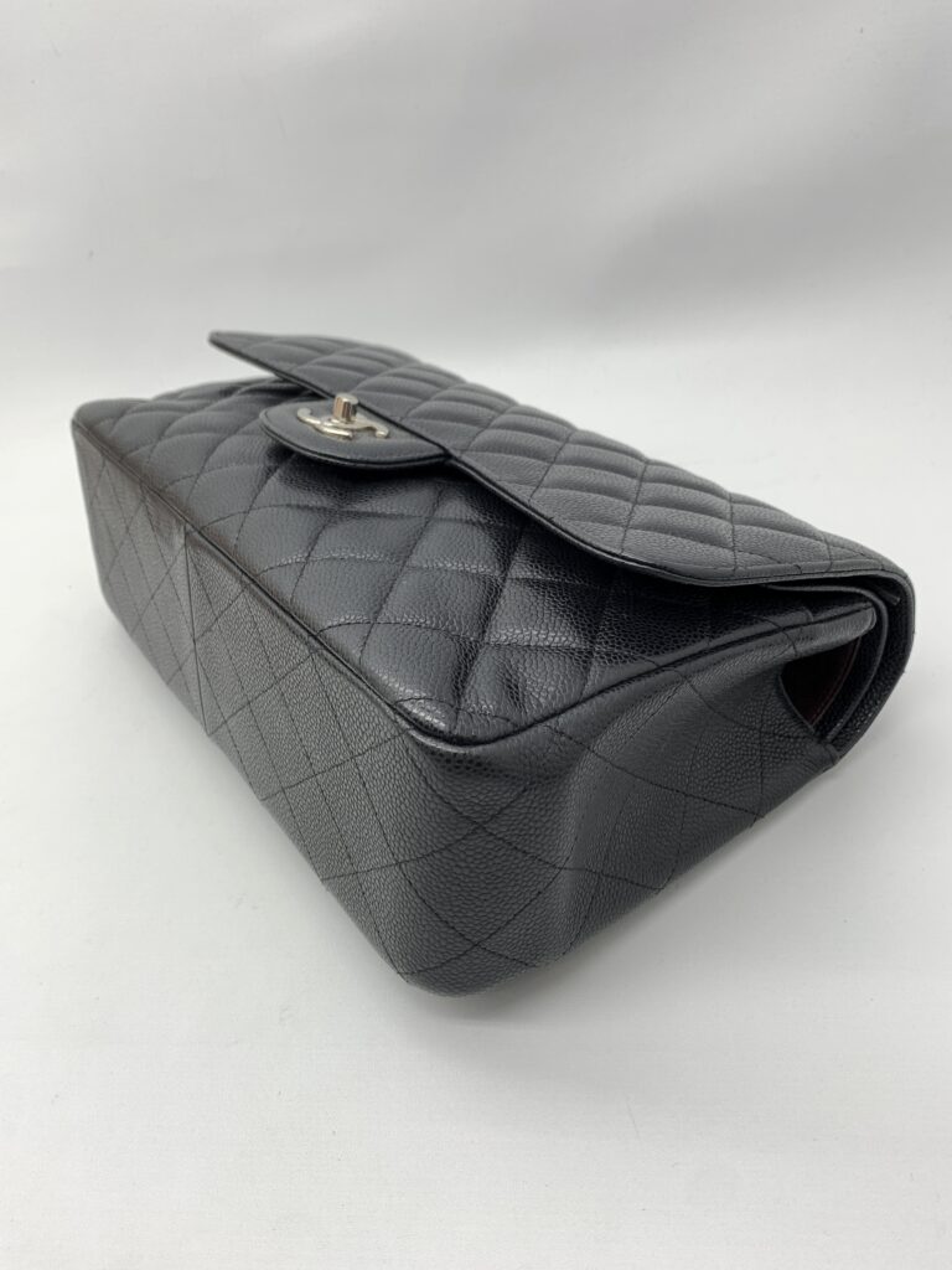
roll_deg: +8.8
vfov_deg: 67.3
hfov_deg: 53.1
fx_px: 953
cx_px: 476
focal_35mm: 26
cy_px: 635
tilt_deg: -33.8
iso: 50
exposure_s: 1/100
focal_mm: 4.25
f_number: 1.8
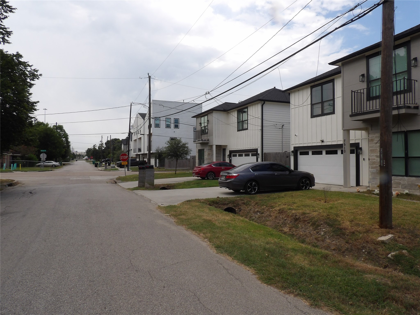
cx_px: 210
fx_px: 291
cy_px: 158
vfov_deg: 56.8
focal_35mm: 24
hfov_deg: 71.6
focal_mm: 4.3
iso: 100
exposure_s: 1/353
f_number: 5.6
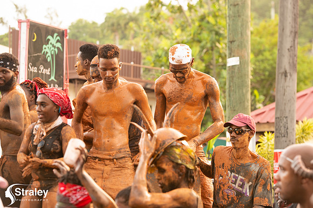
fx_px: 956
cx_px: 156
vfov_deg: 12.4
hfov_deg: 18.6
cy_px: 104
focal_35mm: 110
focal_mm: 110
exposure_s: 1/200
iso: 720
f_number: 5
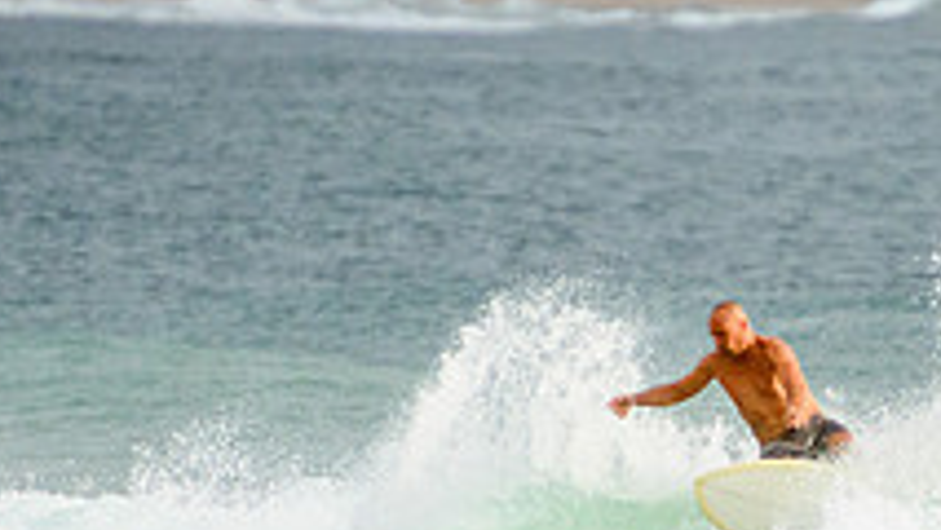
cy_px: 489
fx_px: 39239
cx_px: 941
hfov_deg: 1.4
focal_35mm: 1572
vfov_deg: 0.8
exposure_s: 1/2000
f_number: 5.6
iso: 720
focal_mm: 400
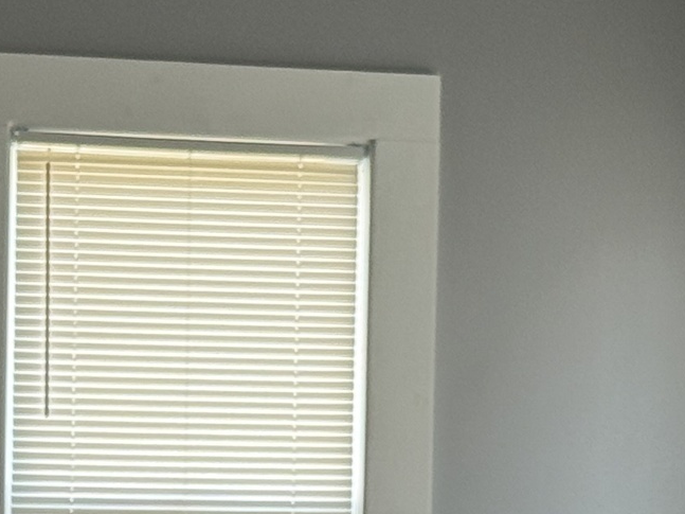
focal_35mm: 228
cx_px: 394
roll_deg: -1.0
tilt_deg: -2.4
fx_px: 4511
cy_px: 734
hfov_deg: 8.7
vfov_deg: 6.4
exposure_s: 1/60
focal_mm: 6.76
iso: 100
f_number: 1.78
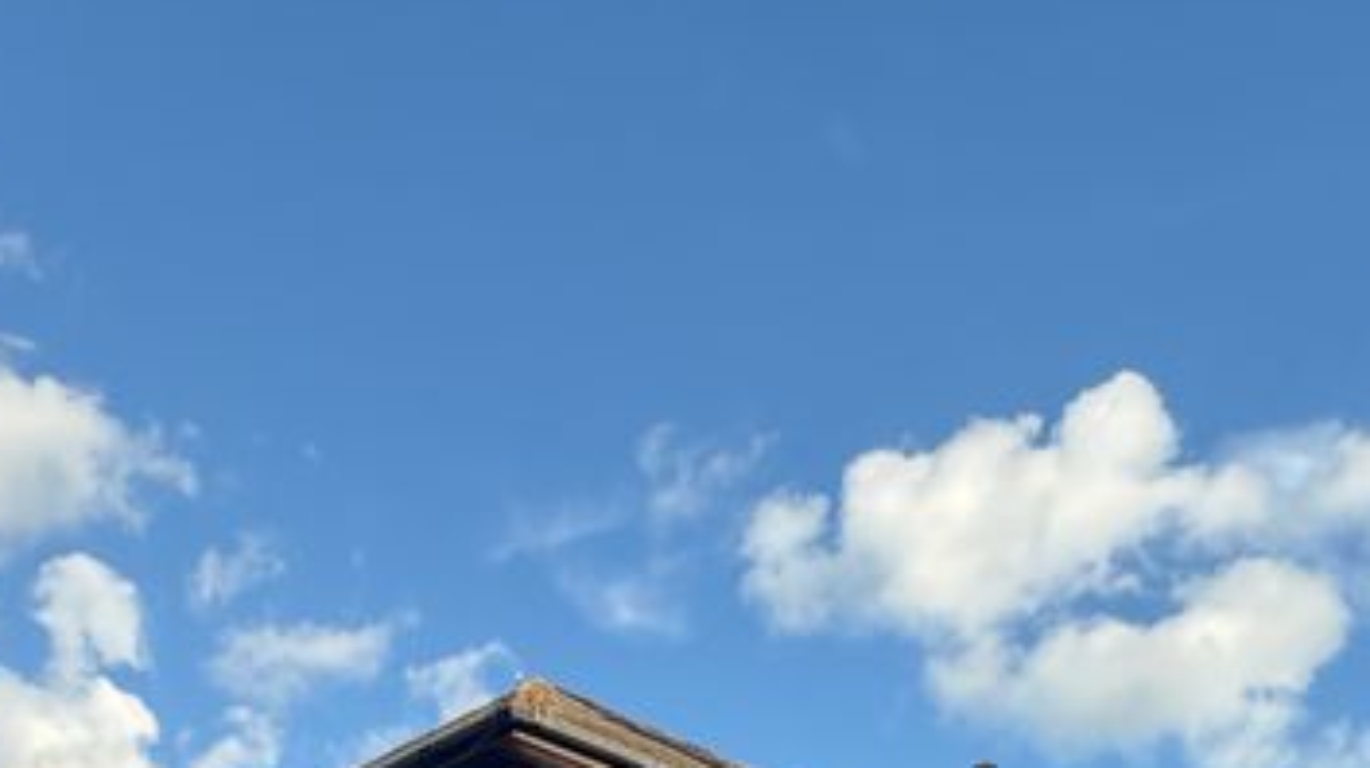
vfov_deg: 18.4
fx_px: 1743
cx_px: 481
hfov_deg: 42.5
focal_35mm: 48
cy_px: 1445
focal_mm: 2.22
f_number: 2.2
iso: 64
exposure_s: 1/443
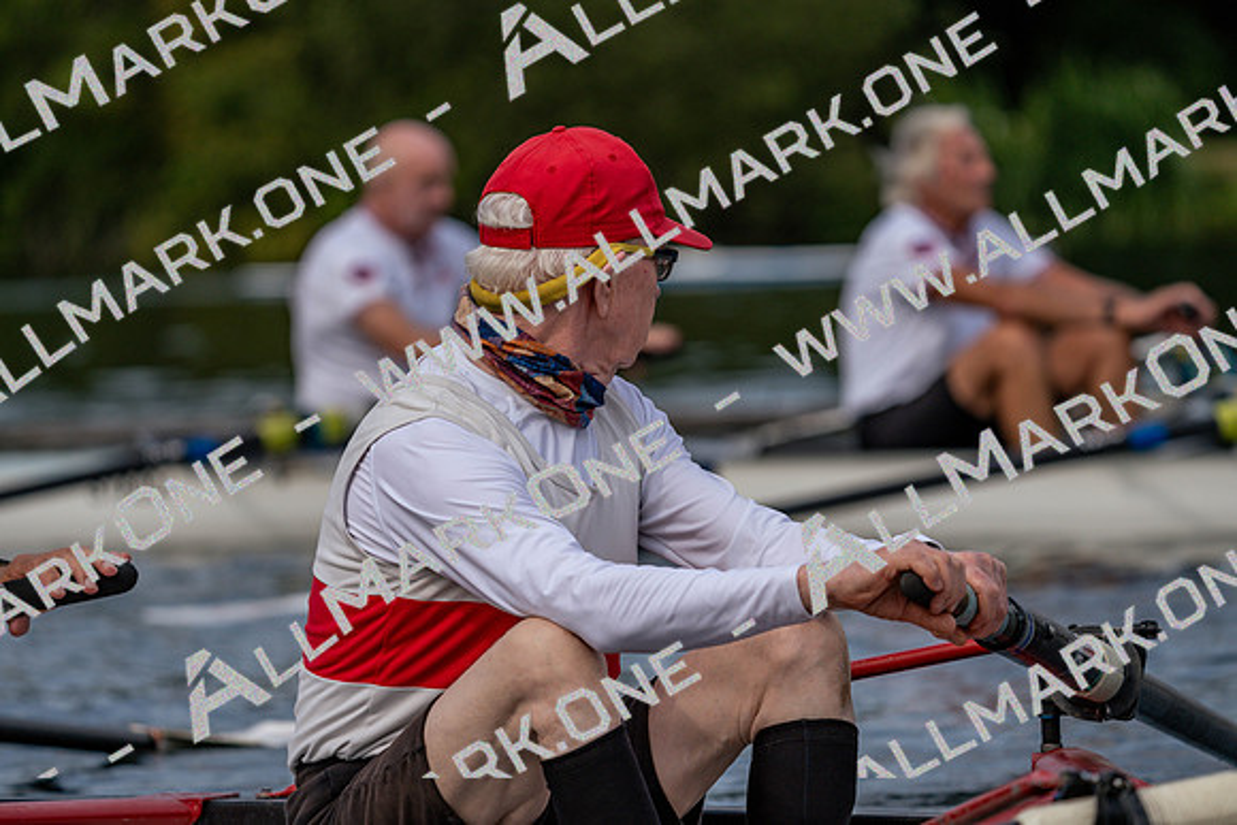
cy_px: 412
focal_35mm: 289
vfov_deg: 4.8
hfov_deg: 7.1
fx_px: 9932
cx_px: 618
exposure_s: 1/1600
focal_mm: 289
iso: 200
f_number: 5.6
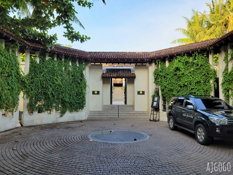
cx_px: 116
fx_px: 175
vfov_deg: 53.1
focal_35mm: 26
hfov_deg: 67.3
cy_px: 88
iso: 40
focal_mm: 5.4
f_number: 1.8
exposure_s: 1/192
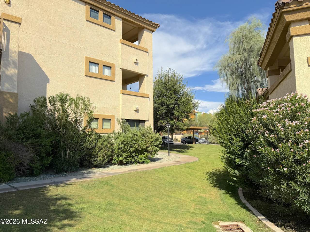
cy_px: 116
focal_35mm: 24
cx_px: 155
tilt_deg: +5.4
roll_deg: +0.6
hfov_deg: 71.6
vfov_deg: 56.8
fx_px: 215
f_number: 1.78
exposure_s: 1/7353
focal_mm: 6.76
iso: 80
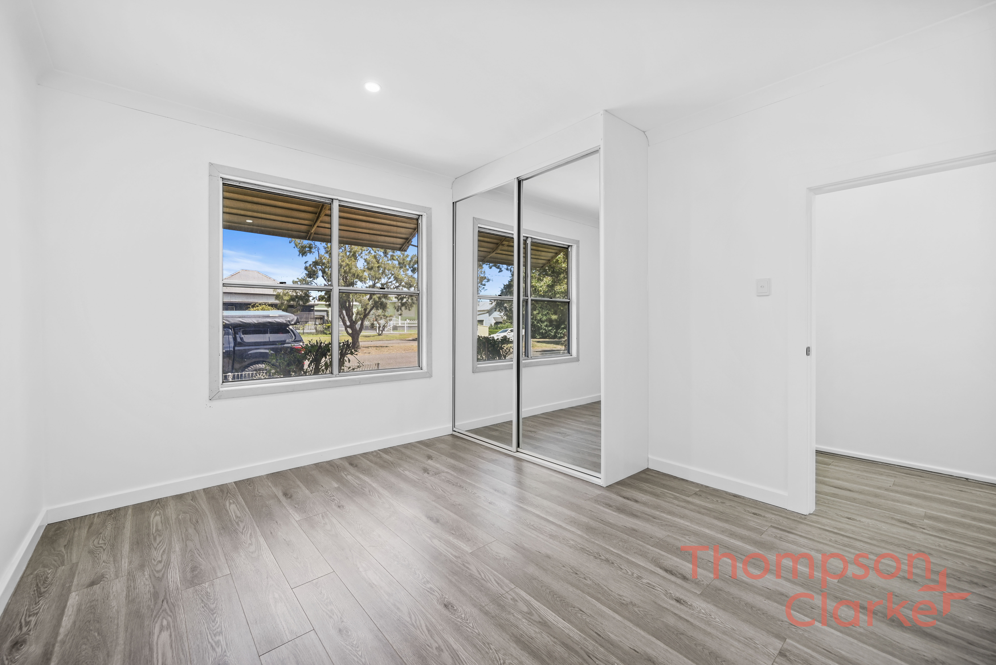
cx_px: 498
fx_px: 387
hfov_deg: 104.2
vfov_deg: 81.3
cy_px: 332
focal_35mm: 14
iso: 100
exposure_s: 1/10
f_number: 4
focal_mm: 14
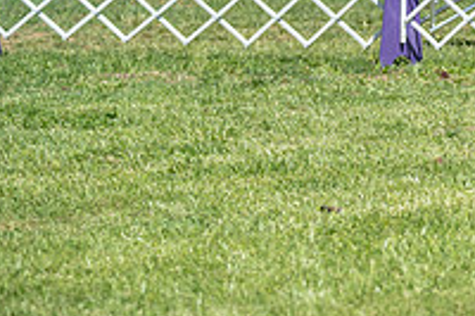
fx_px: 4021
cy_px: -27
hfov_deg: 6.7
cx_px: 674
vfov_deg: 4.5
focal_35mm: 305
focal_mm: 105
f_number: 5
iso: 250
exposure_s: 1/1000
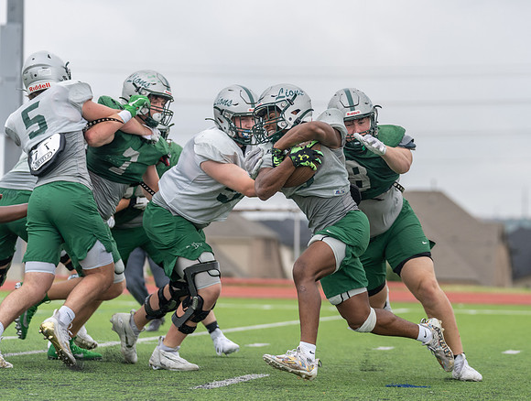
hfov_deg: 10.6
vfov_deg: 8.1
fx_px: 2846
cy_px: 167
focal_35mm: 185
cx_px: 351
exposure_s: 1/1250
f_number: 3.5
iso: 200
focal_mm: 146
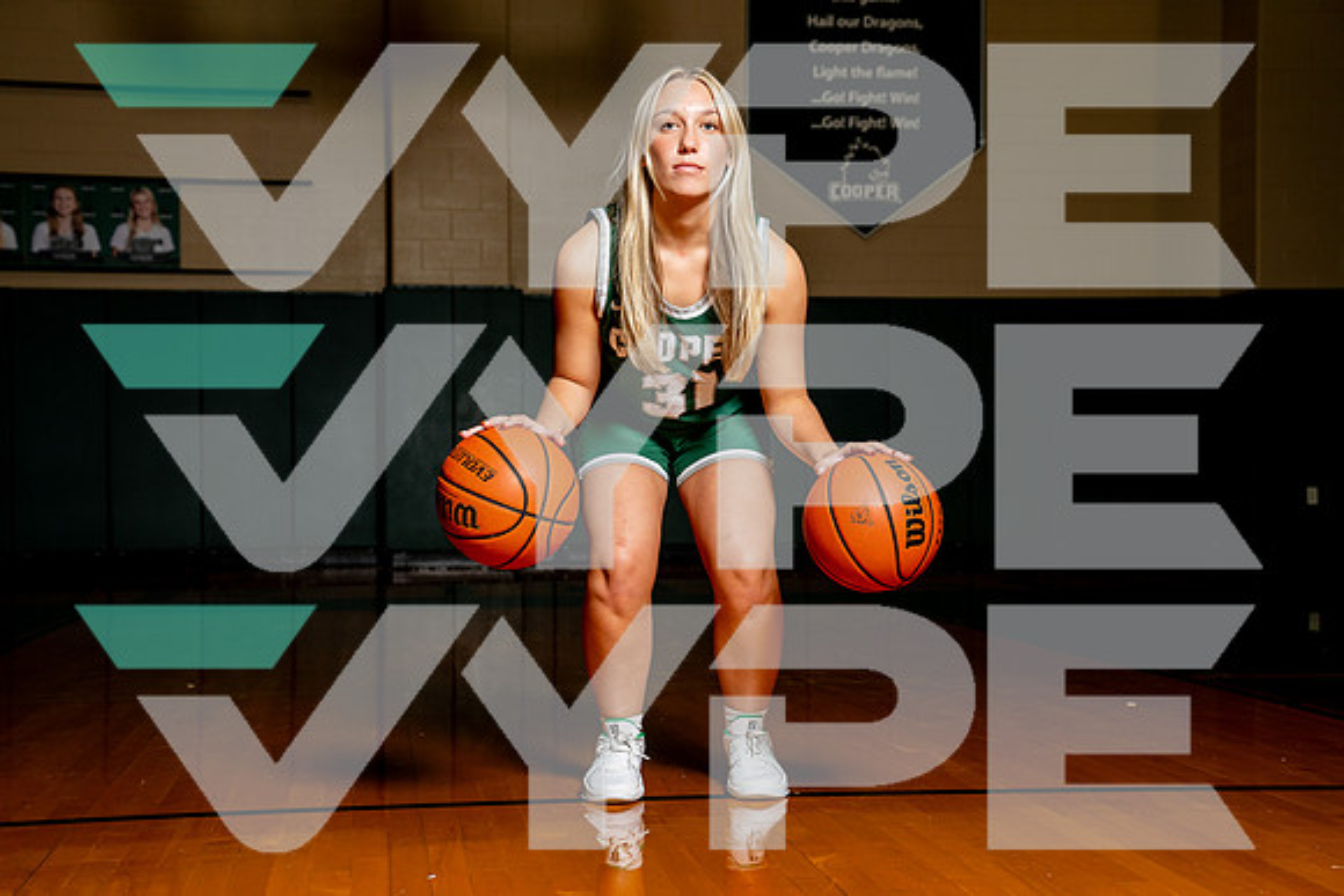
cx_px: 663
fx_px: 2062
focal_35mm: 55
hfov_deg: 36.1
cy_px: 446
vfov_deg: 24.5
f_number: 5.6
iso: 160
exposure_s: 1/250
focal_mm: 54
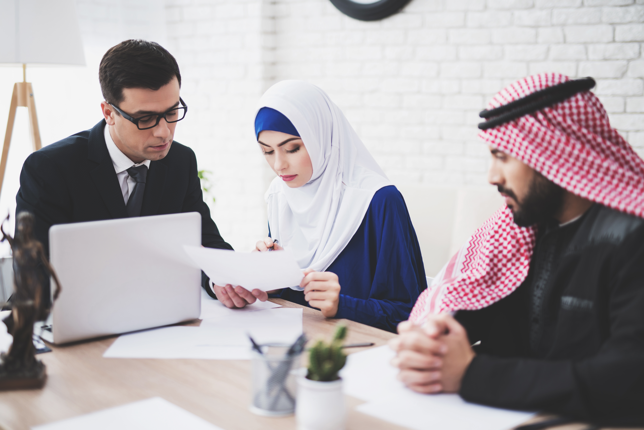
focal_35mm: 50
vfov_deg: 27.0
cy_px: 215
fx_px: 895
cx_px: 322
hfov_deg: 39.6
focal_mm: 50
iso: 160
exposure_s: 1/160
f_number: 1.8
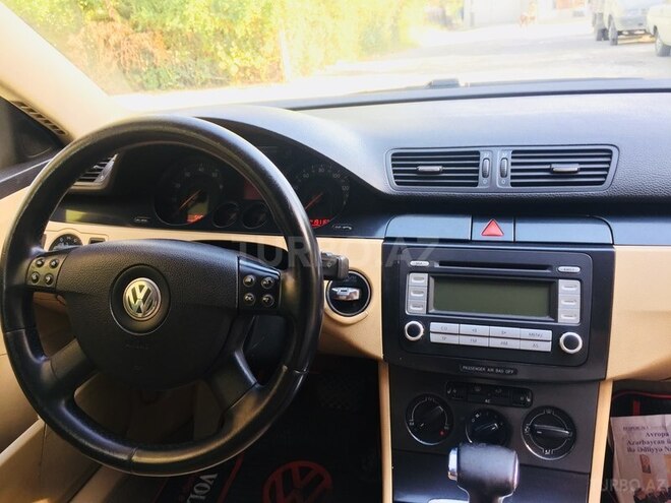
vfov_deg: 48.2
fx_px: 562
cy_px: 252
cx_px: 336
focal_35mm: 29
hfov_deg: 61.7
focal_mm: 4.15
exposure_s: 1/33
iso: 32
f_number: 2.2
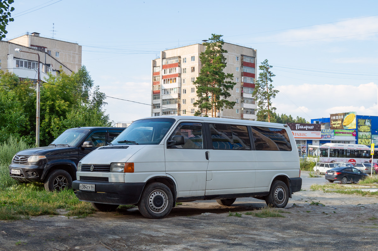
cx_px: 189
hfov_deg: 49.6
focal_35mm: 39
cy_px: 126
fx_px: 409
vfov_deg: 34.2
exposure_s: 1/200
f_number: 6.3
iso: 200
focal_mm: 26
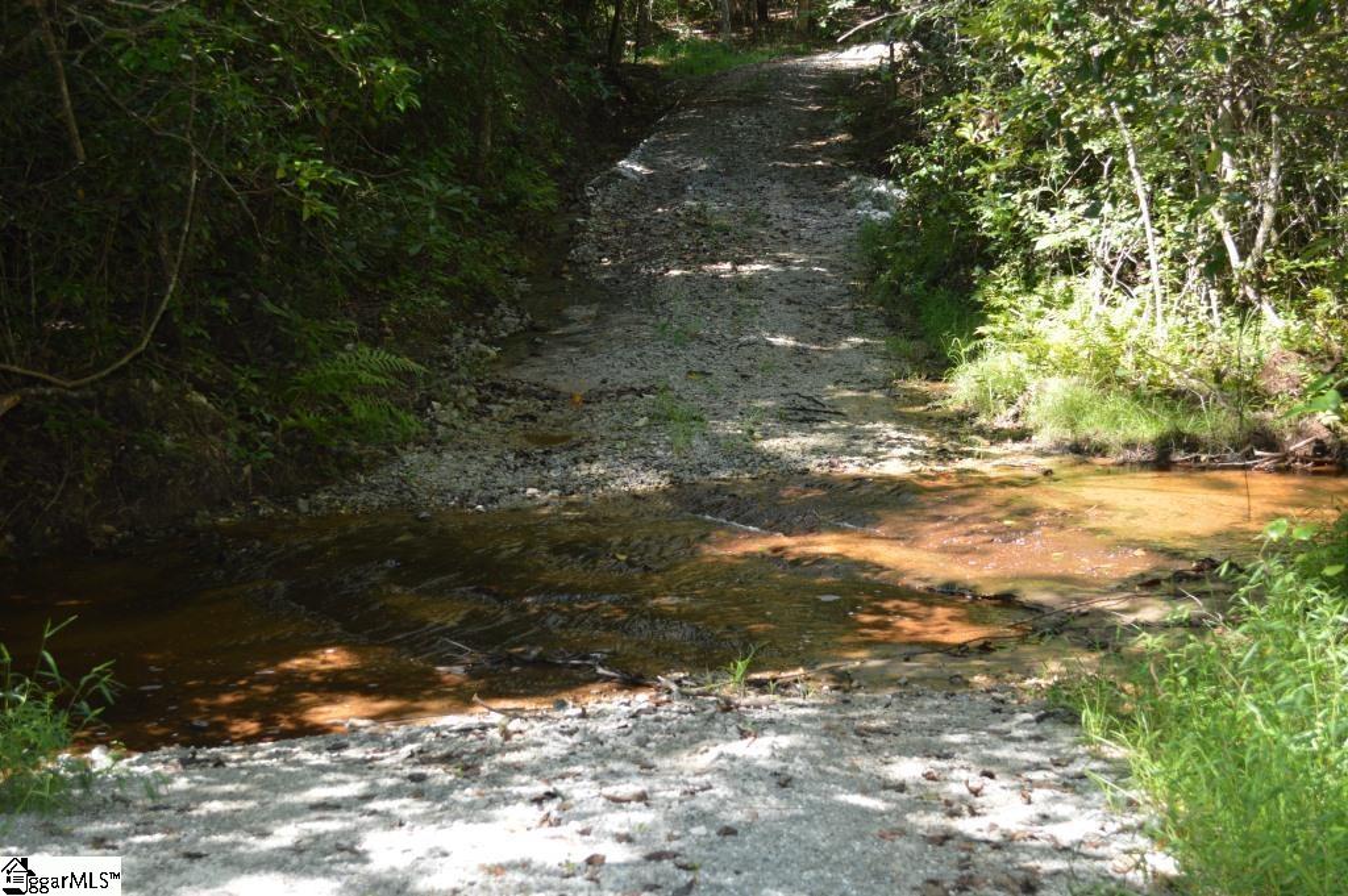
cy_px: 448
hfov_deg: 35.1
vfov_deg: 23.7
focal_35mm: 57
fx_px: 2133
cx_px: 674
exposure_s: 1/125
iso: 320
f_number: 5
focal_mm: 38
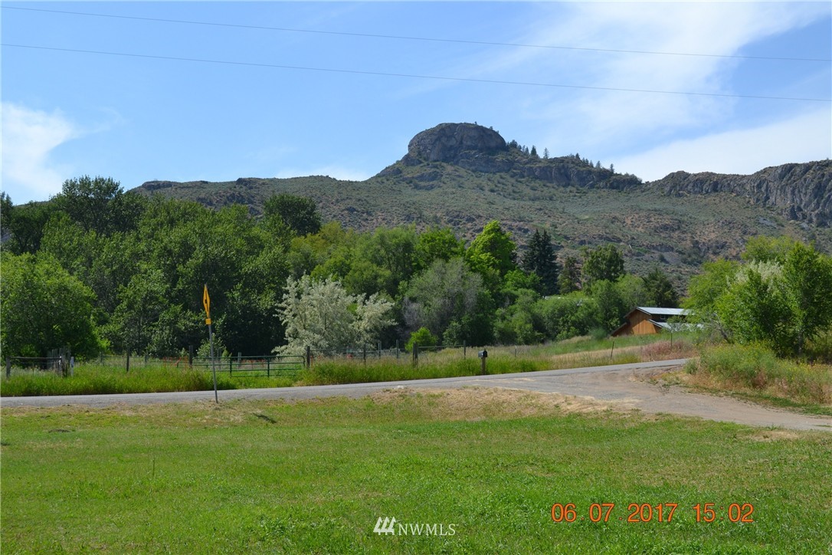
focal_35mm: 48
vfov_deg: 28.1
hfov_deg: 41.1
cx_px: 416
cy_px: 278
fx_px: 1109
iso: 100
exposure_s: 1/200
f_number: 7.1
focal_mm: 32
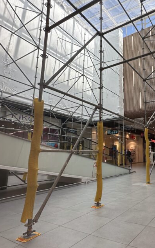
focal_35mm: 24
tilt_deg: +12.1
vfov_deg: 74.8
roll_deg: +1.2
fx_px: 162
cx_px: 127
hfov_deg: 47.9
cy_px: 125
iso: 40
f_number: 2.2
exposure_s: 1/189
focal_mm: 2.22
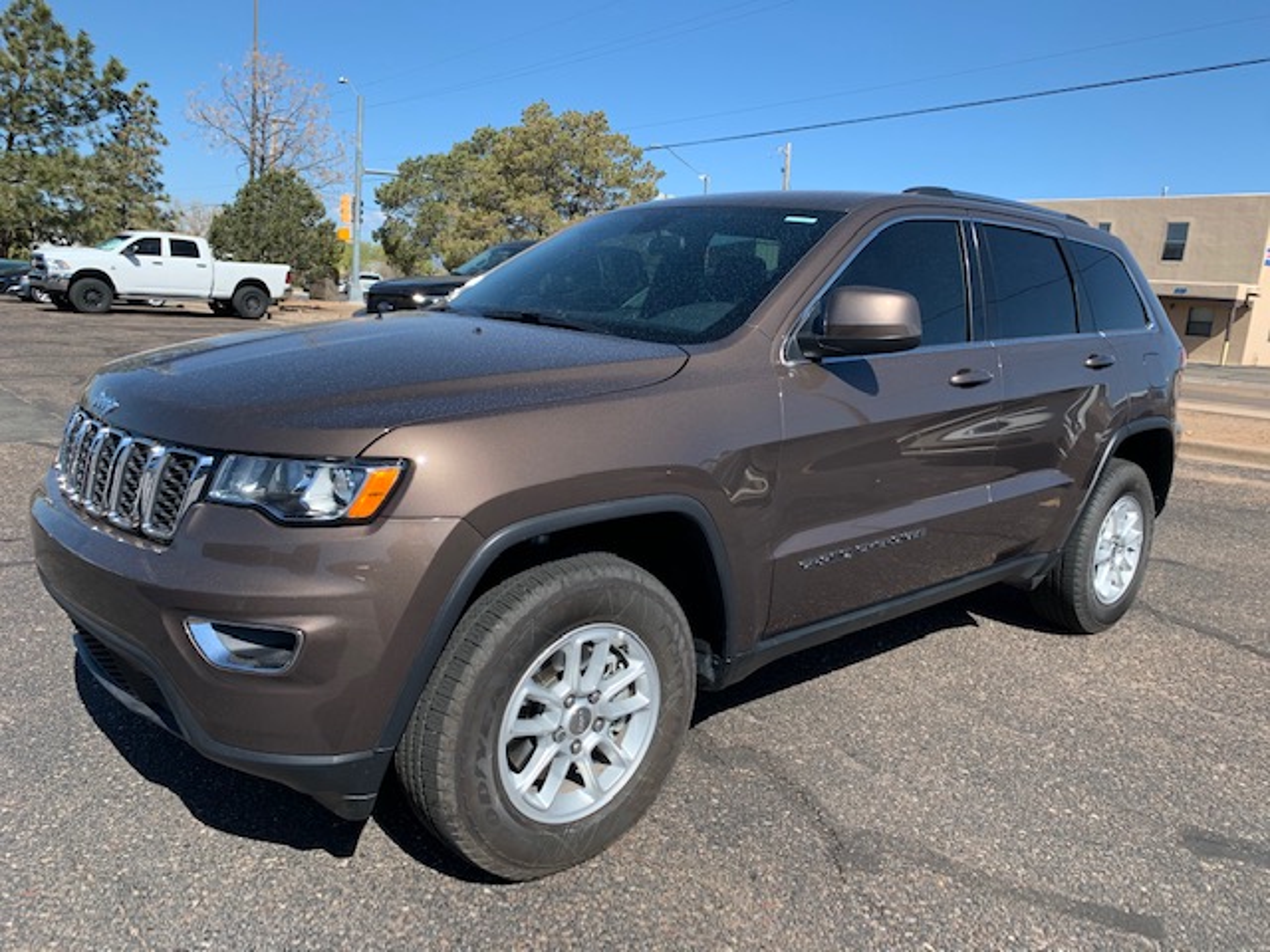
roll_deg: -4.1
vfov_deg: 53.1
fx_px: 954
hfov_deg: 67.3
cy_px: 476
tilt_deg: -11.6
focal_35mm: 26
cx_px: 635
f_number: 1.8
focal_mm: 4.25
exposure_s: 1/1447
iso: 25
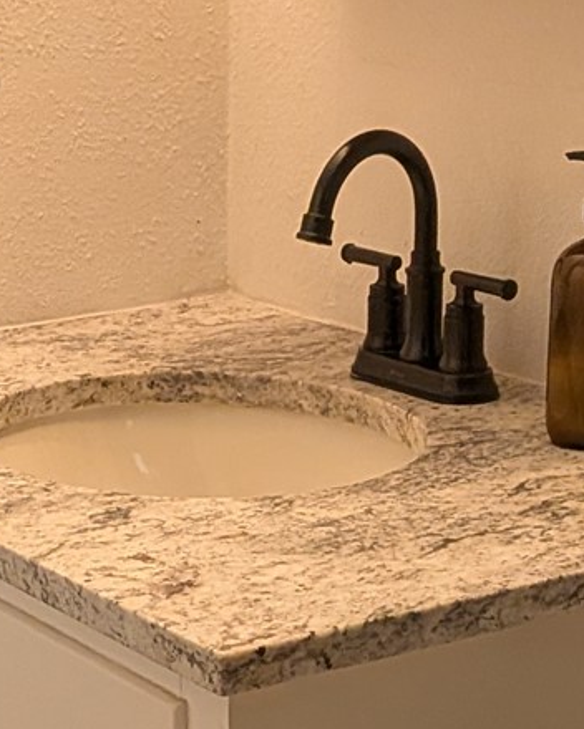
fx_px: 2355
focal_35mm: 109
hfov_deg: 14.1
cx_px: 189
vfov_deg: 16.4
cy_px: 1026
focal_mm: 4.53
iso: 567
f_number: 1.7
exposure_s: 1/60
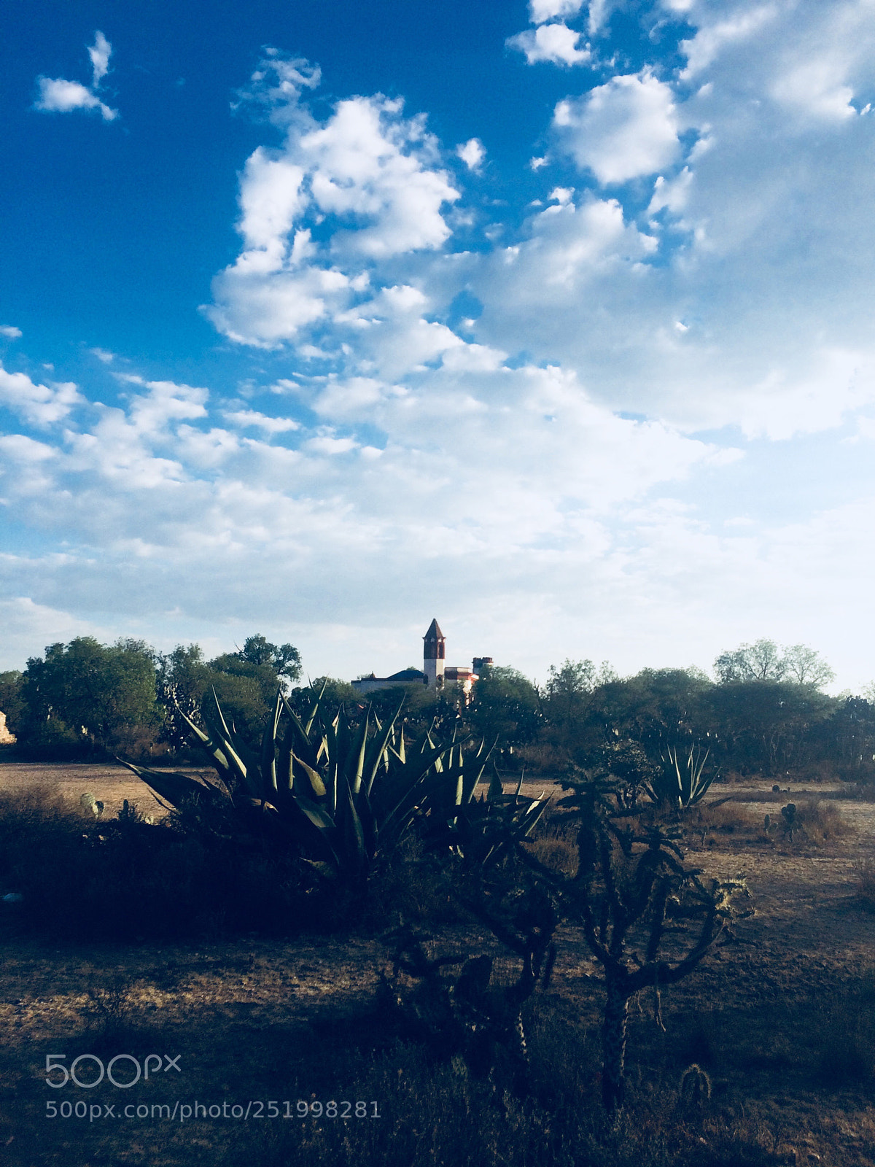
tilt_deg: +4.6
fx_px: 977
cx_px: 438
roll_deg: +2.8
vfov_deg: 61.7
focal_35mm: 29
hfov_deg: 48.2
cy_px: 584
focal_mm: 4.15
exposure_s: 1/1866
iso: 32
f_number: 2.2
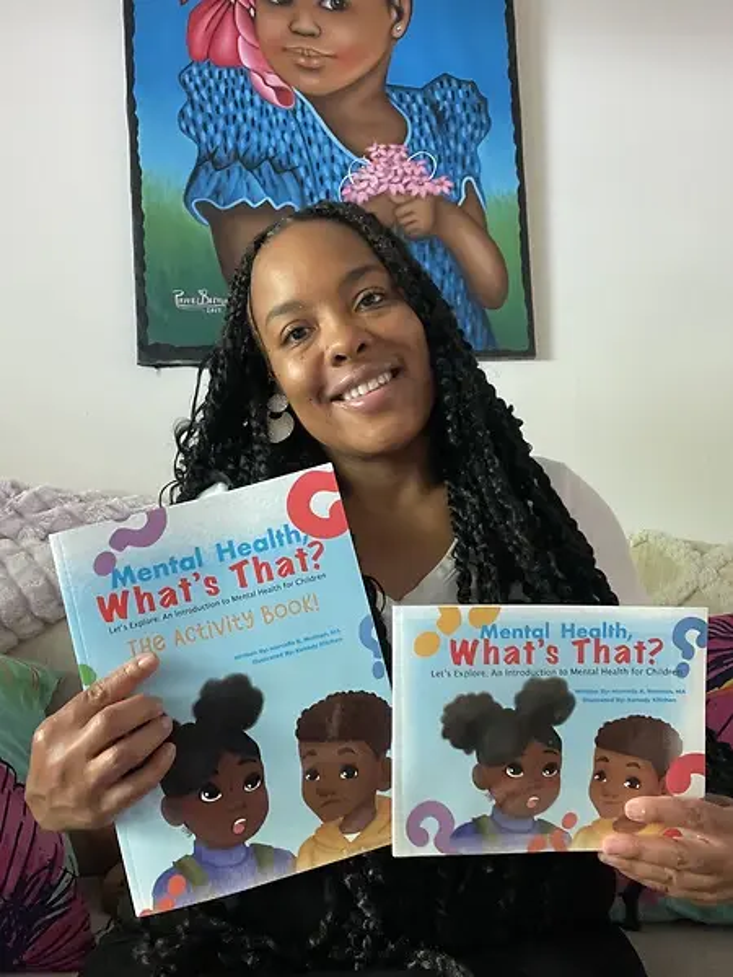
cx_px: 366
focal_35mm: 30
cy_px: 488
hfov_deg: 46.8
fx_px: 847
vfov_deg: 60.0
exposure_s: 1/20
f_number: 2.2
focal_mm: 2.71
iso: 640
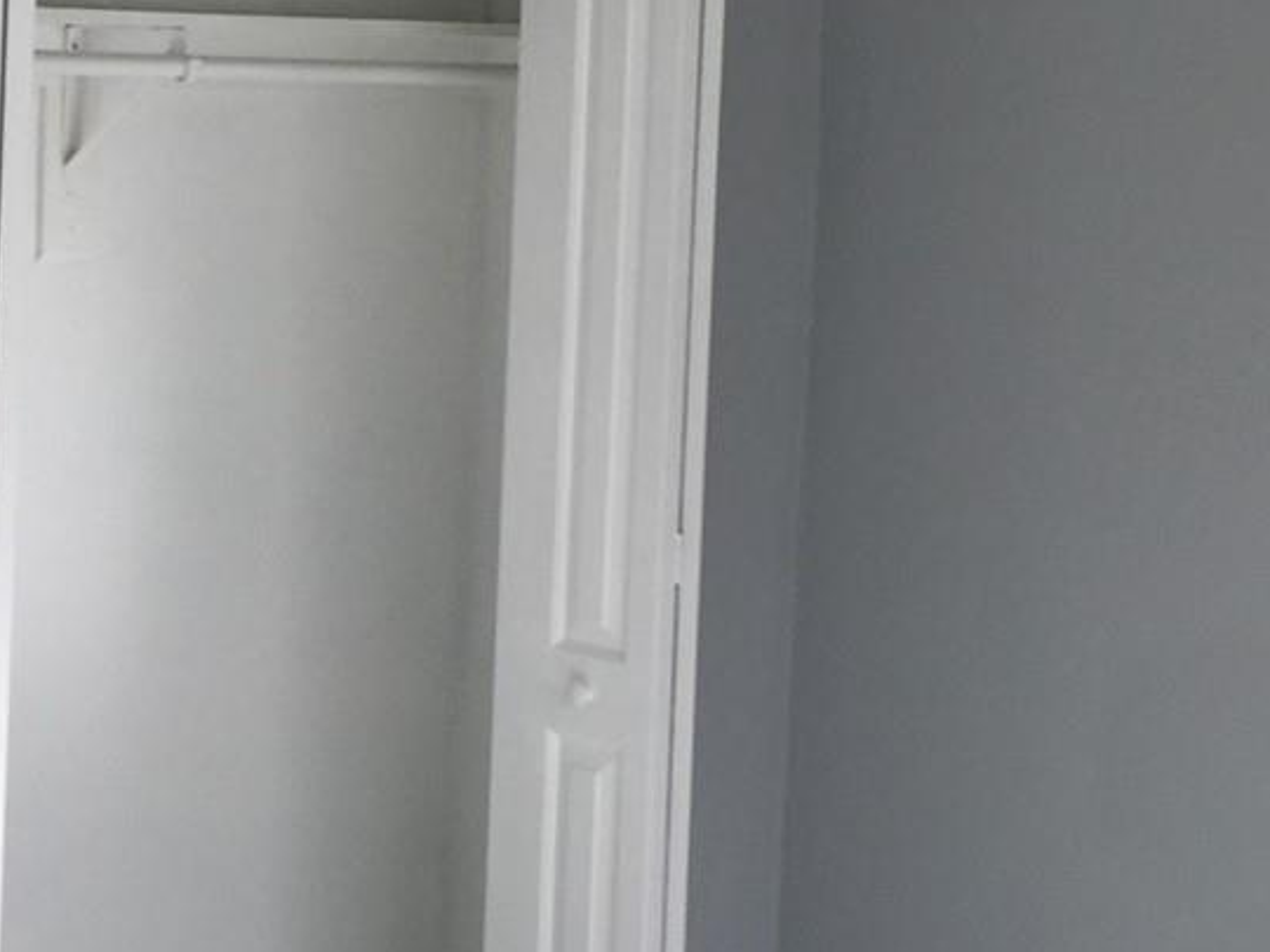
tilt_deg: -2.4
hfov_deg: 22.5
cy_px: 338
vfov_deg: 17.1
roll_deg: -1.6
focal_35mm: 86
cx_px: 254
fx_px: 3155
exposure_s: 1/214
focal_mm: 4.15
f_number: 2.2
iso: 32
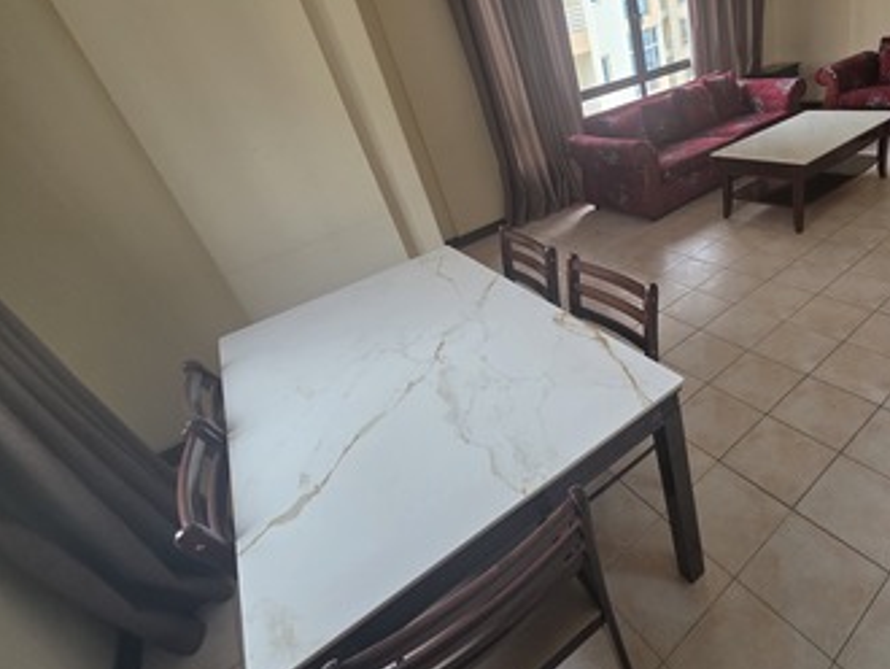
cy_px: 287
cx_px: 611
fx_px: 463
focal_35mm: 18
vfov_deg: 71.3
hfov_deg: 83.9
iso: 80
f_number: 1.9
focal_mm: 2.2
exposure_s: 1/100
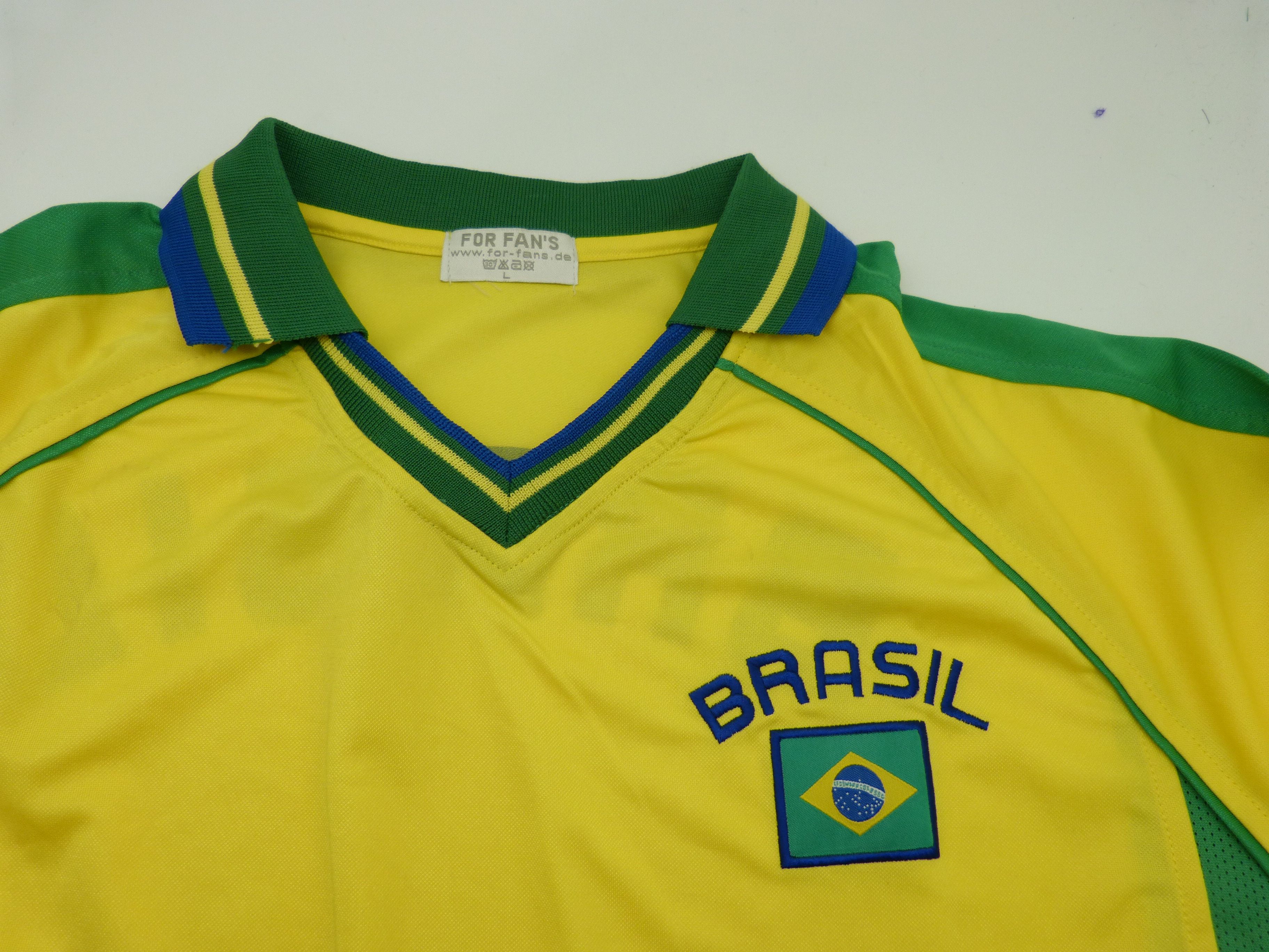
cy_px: 476
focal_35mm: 25
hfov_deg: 69.4
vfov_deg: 54.9
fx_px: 916
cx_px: 634
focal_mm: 4.5
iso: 100
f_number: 2.8
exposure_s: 1/50
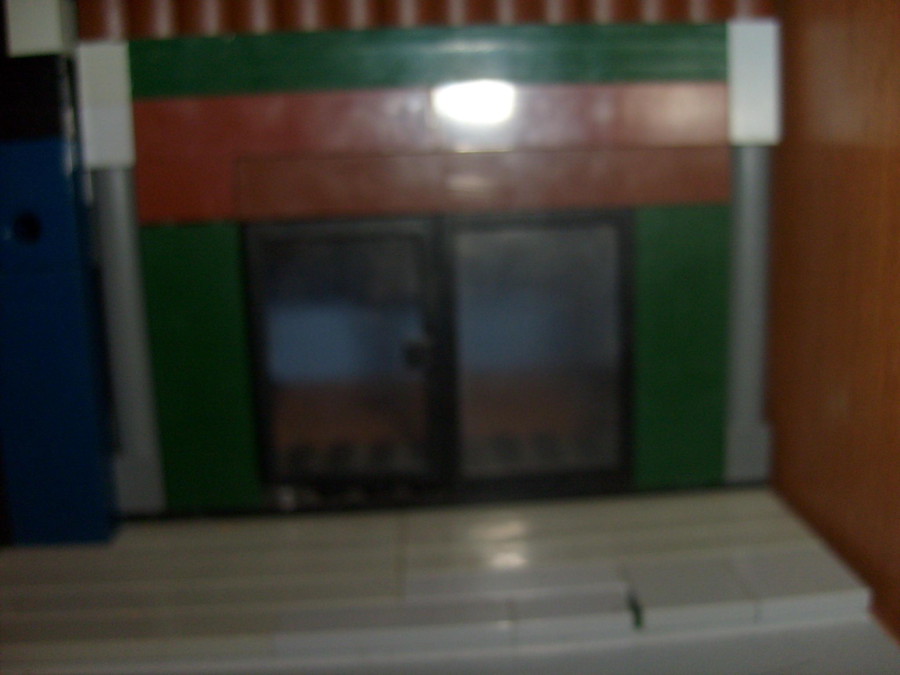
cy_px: 338
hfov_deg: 52.6
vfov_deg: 40.7
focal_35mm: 35
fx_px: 910
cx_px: 450
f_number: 2.8
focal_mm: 5.8
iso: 100
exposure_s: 1/45
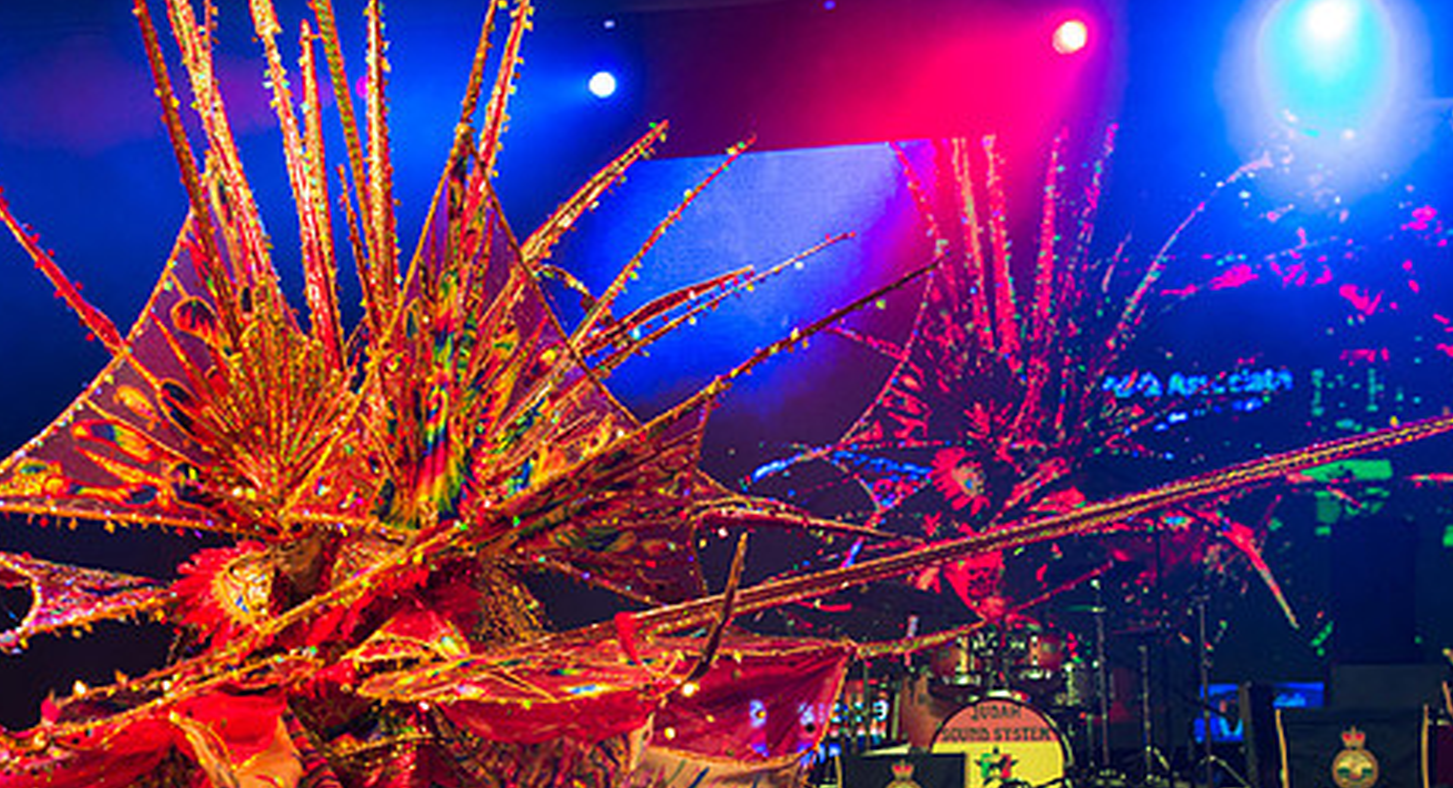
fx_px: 3820
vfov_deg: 11.8
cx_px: 709
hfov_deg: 21.5
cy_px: 566
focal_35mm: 100
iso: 2500
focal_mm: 70
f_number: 5.6
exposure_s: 1/320
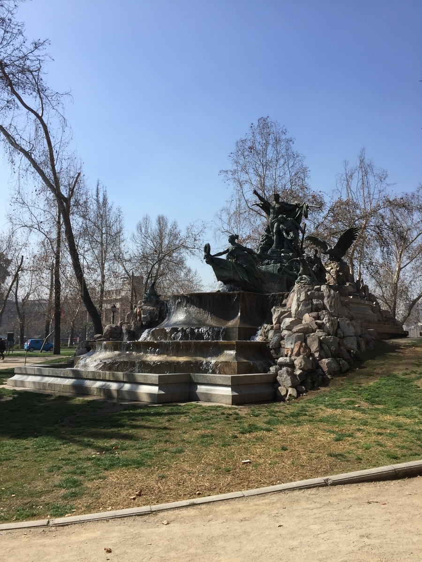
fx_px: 471
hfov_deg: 48.2
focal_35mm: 29
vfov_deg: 61.7
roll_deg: +0.1
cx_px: 211
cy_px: 281
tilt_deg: +9.1
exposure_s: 1/1647
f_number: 2.2
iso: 32
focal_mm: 4.15
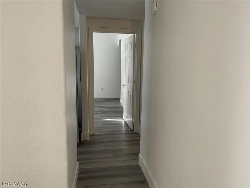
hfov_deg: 69.4
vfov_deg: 54.9
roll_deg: -0.2
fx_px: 181
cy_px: 94
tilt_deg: -8.0
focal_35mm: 25
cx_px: 125
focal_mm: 5.1
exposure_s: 1/60
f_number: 1.6
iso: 80
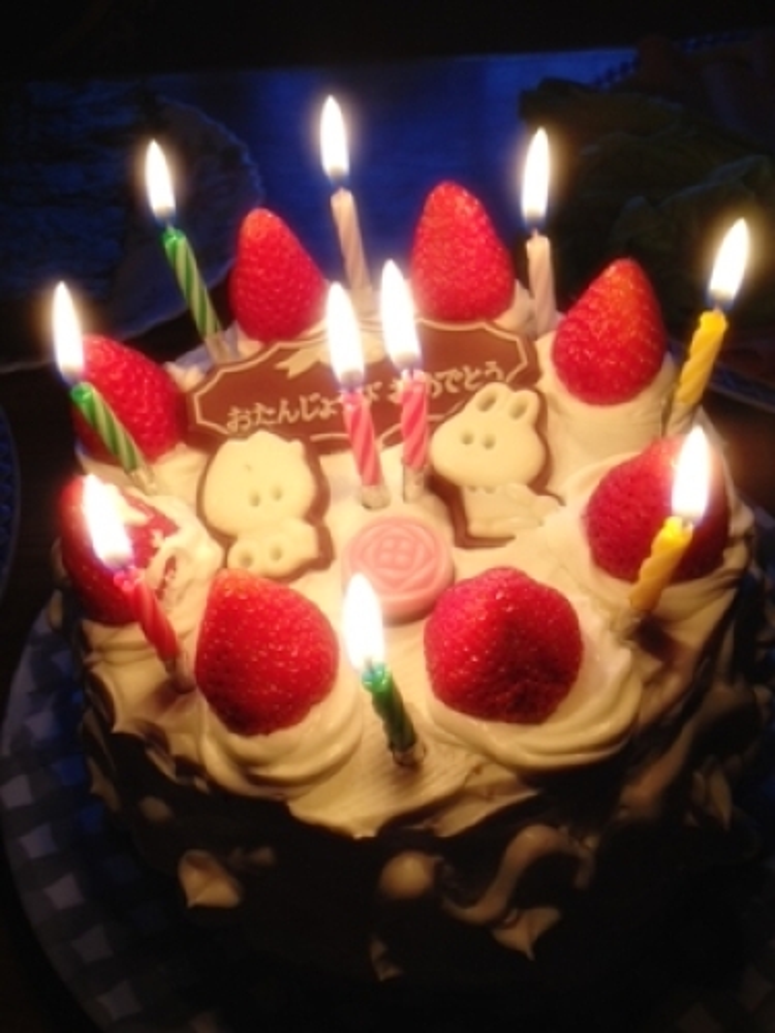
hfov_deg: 40.7
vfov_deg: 52.6
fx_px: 1045
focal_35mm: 35
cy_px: 516
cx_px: 388
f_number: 2.4
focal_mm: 4.28
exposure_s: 1/30
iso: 64
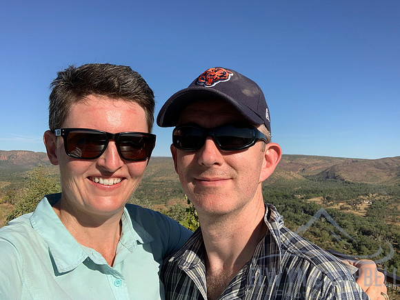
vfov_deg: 44.2
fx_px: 370
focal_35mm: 32
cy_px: 150
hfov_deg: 56.8
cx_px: 200
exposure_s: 1/1437
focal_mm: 2.87
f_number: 2.2
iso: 16
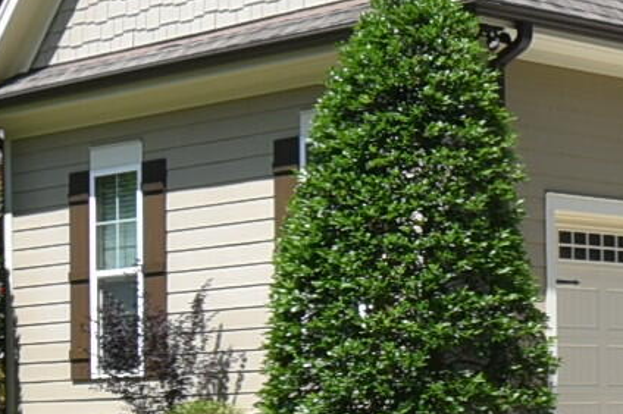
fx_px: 1833
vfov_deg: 12.8
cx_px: 982
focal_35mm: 106
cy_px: 335
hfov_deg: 17.1
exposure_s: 1/250
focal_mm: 10
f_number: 8
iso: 100
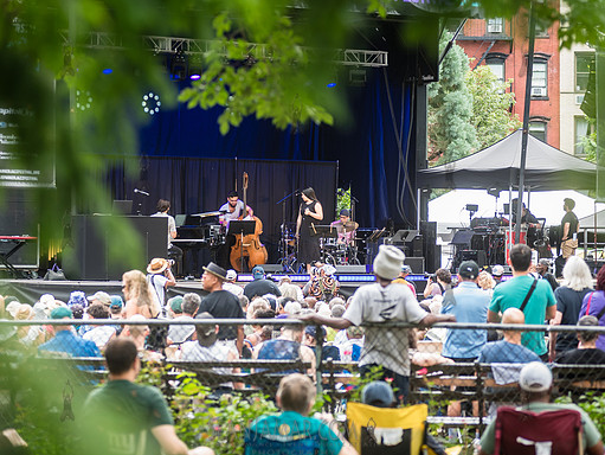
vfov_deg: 11.1
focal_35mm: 134
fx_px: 2344
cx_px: 296
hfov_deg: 14.7
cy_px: 228
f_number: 3.5
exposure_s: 1/400
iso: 500
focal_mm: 120
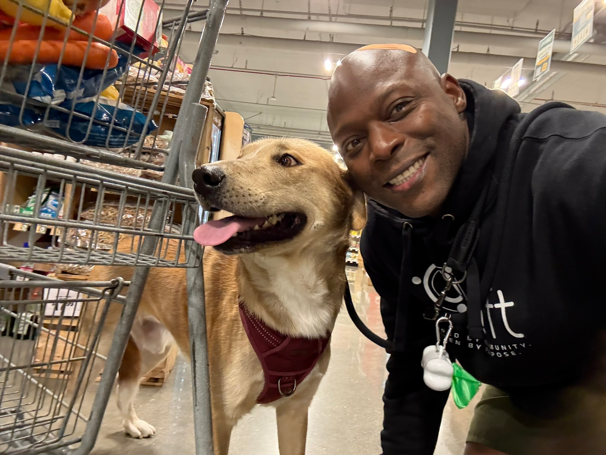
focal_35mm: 23
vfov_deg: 58.9
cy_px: 228
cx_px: 303
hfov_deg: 73.9
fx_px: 403
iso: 320
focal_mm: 2.69
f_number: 1.9
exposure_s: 1/40
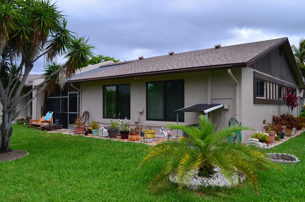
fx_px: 254
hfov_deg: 62.0
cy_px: 101
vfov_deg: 43.4
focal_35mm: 30
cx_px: 152
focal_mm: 20
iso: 400
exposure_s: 1/125
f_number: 9
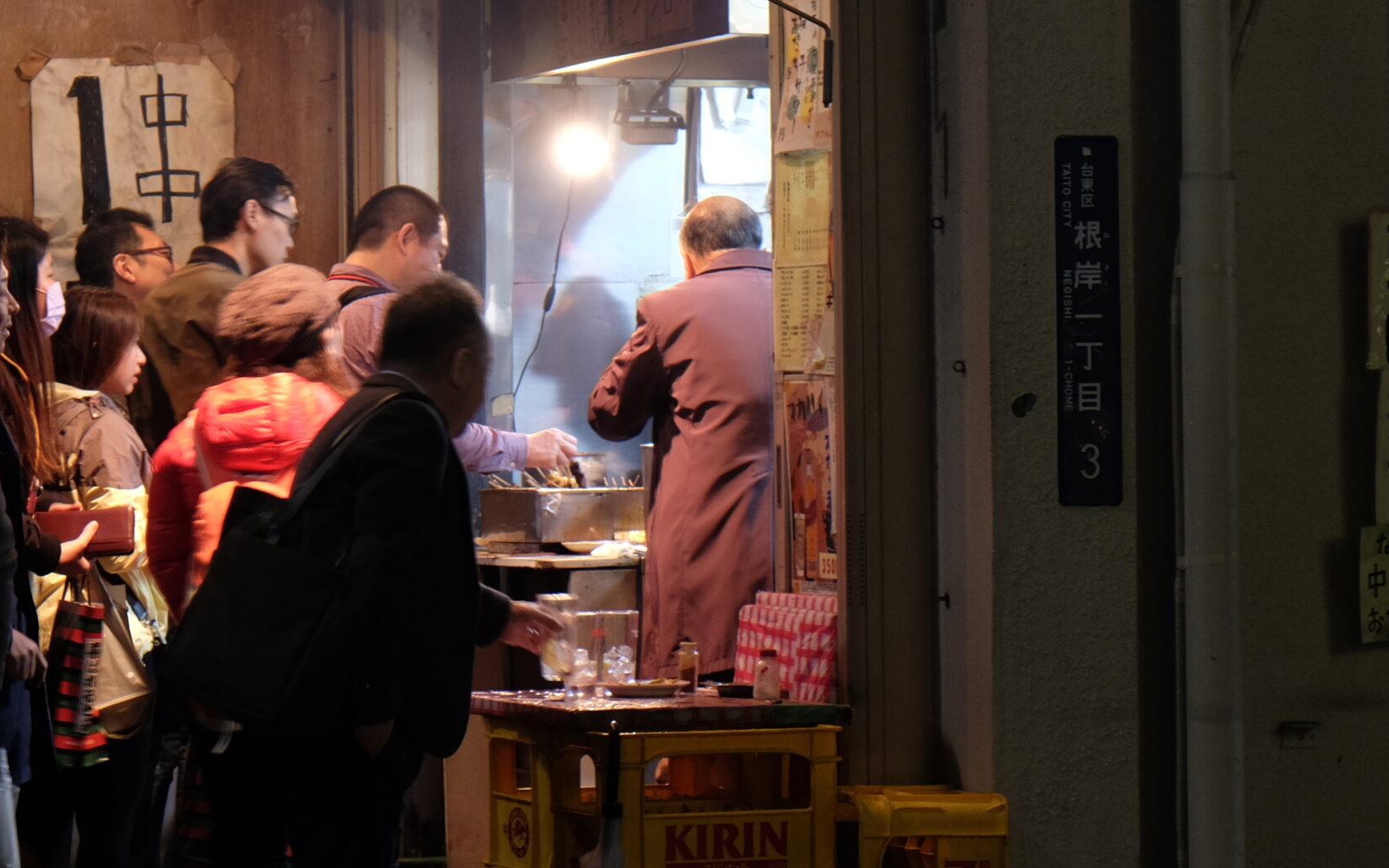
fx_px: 4921
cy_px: 245
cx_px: 658
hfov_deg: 16.1
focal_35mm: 130
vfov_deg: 10.1
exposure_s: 1/15
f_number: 4
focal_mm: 55
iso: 640
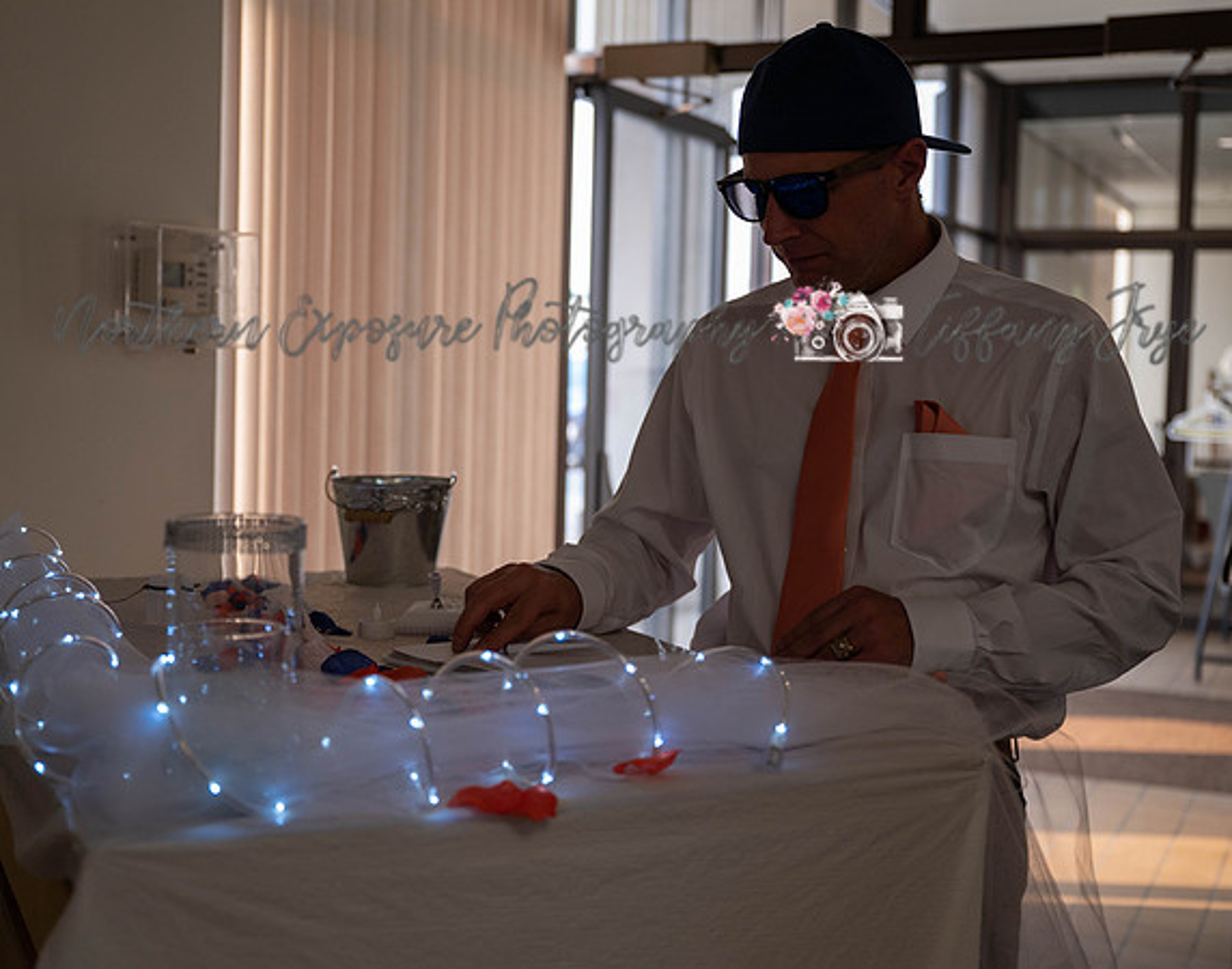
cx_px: 645
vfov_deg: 32.5
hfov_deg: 40.6
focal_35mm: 46
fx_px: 1663
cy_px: 458
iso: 400
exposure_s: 1/125
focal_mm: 39
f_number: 2.8
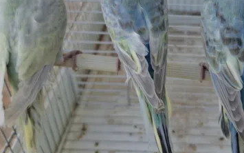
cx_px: 176
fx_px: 293
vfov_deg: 29.1
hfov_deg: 44.1
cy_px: 53
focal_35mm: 44
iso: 50
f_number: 1.8
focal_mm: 5.54
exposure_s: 1/277
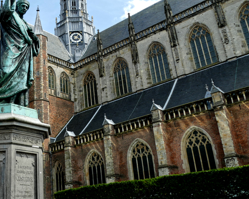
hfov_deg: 40.3
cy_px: 68
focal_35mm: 45
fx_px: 332
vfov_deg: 33.2
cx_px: 71
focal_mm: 10.6
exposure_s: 1/1300
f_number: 3
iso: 125
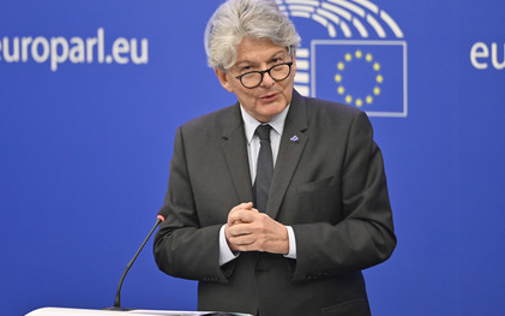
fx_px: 3000
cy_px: 159
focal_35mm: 218
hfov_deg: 9.6
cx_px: 257
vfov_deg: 6.0
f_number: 2.8
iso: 2000
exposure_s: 1/320
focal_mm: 200
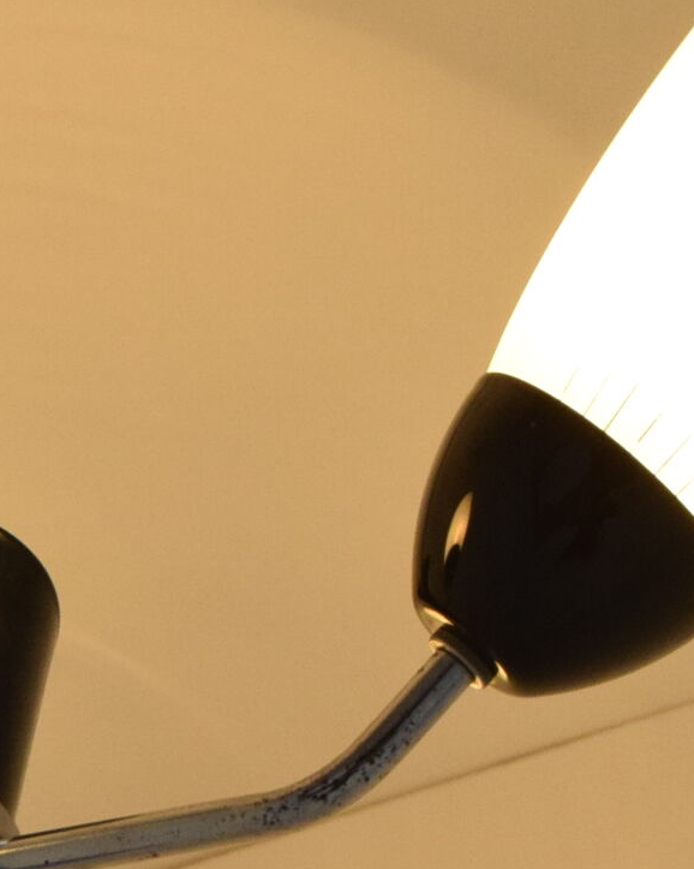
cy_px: 553
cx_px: -119
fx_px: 6293
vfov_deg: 7.9
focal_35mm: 245
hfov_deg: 6.3
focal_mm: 42
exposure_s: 1/200
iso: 1600
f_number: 7.1
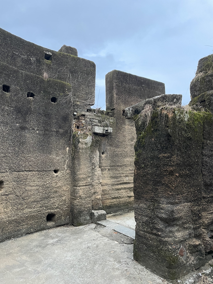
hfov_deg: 53.1
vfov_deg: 67.3
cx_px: 106
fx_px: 213
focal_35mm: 26
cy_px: 142
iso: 160
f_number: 1.6
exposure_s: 1/50
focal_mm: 4.2
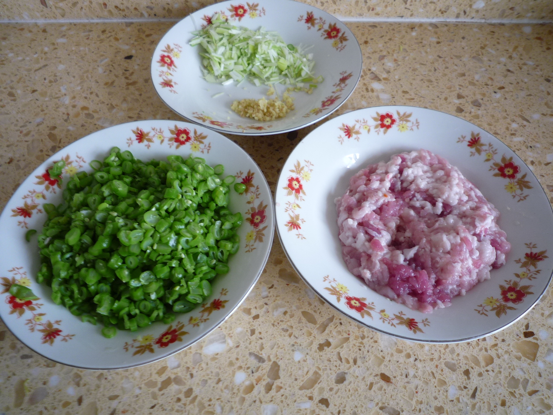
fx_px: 399
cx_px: 276
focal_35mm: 25
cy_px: 208
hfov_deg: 69.4
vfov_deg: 54.9
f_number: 2.8
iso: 100
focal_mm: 4.4
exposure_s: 1/30
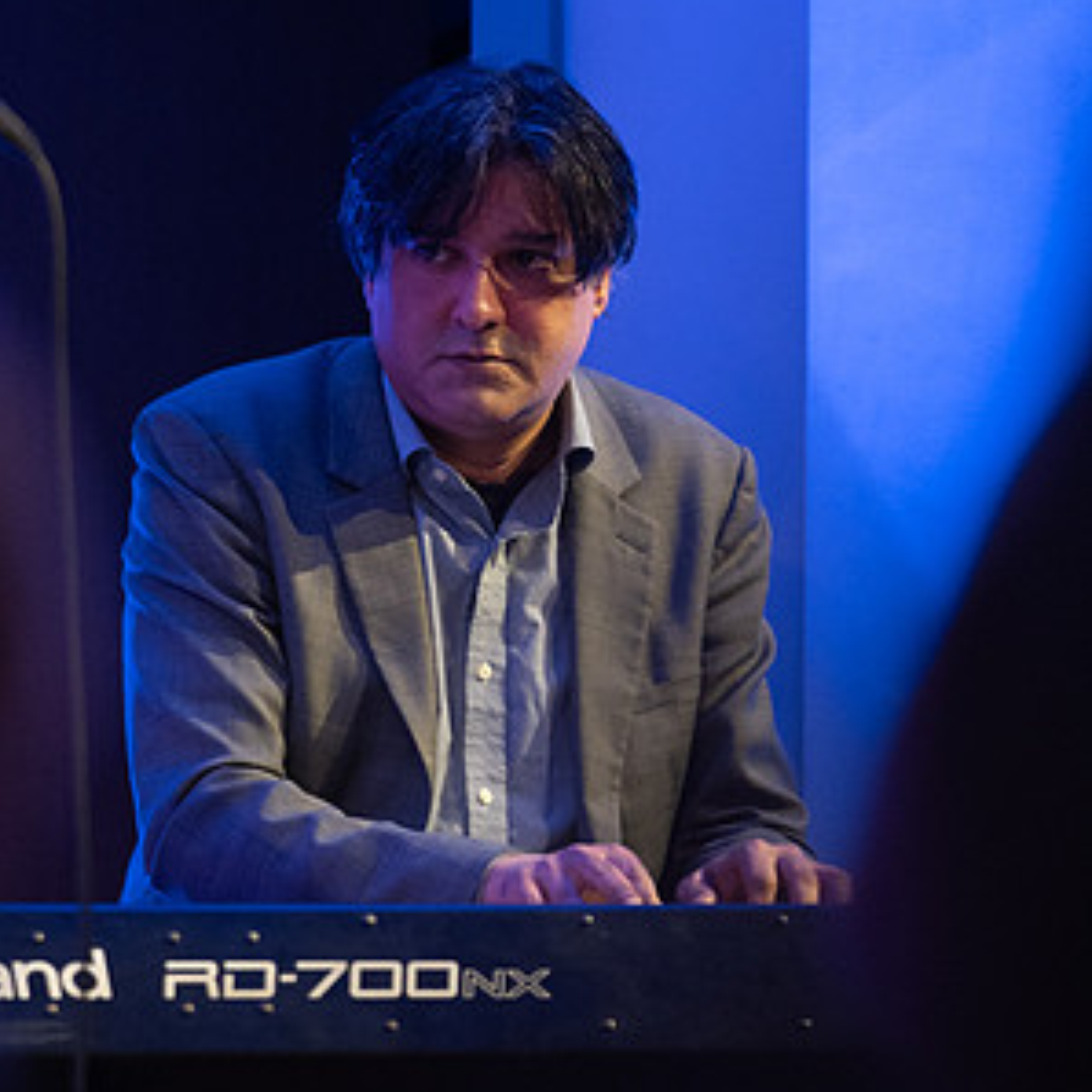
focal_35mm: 385
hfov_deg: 4.6
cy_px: 432
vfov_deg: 4.6
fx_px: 13741
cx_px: 546
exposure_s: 1/250
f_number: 2.8
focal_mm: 200
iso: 4500
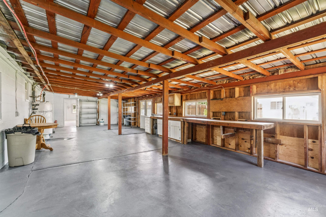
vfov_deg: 74.8
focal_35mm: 16
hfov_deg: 97.8
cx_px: 163
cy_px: 108
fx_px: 142
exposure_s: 1/5
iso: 400
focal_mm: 15.7
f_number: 13
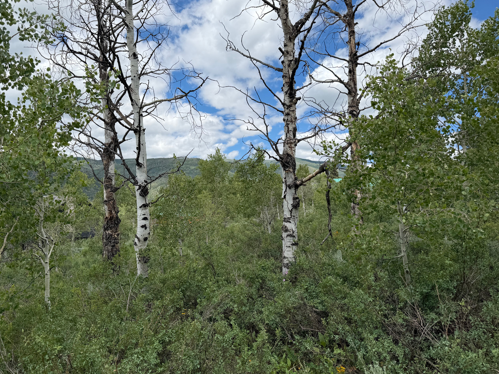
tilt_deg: +5.2
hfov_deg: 65.1
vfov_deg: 51.3
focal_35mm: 27
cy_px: 170
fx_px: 389
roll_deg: +1.7
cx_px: 219
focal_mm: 6.76
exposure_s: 1/5319
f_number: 1.78
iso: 80
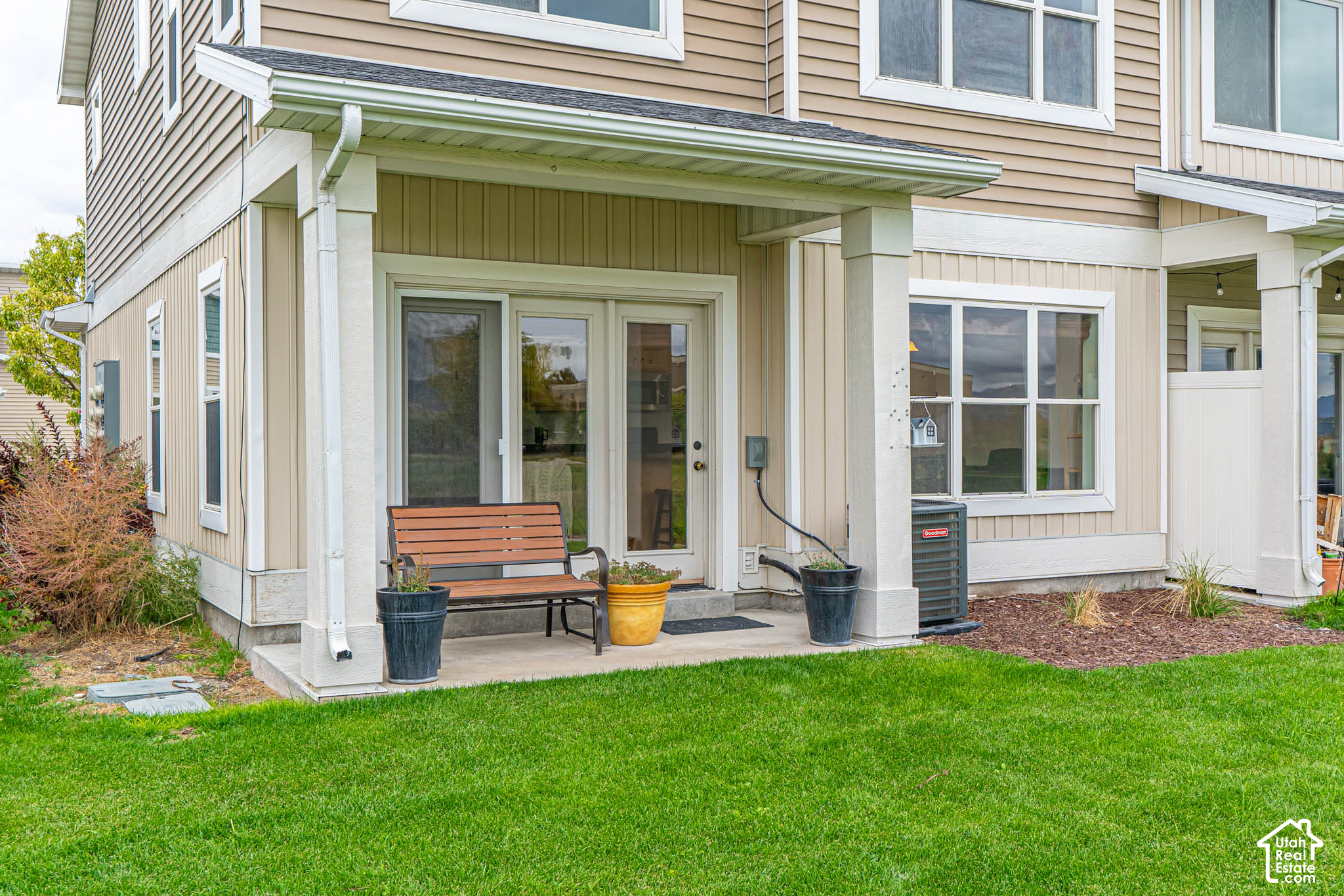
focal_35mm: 35
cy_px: 448
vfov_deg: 37.5
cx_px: 672
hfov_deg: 54.0
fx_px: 1318
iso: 500
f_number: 7.1
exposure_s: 1/250
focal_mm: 35
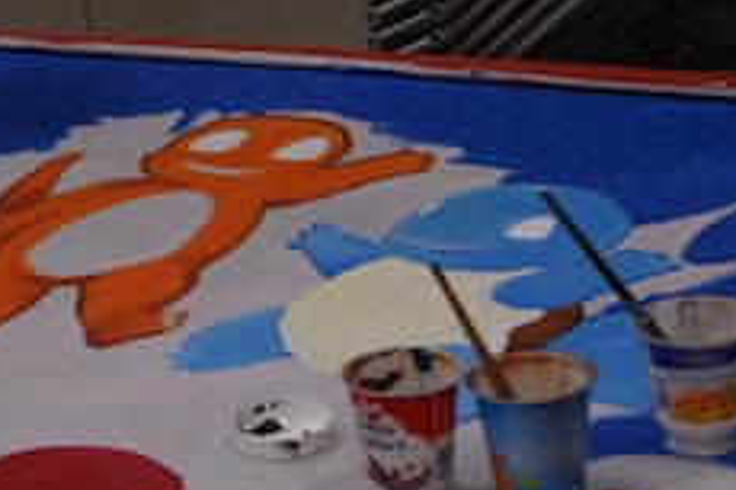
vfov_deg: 14.5
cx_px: 141
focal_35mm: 94
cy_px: 319
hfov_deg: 21.4
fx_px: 1920
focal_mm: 32
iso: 800
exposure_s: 1/400
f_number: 4
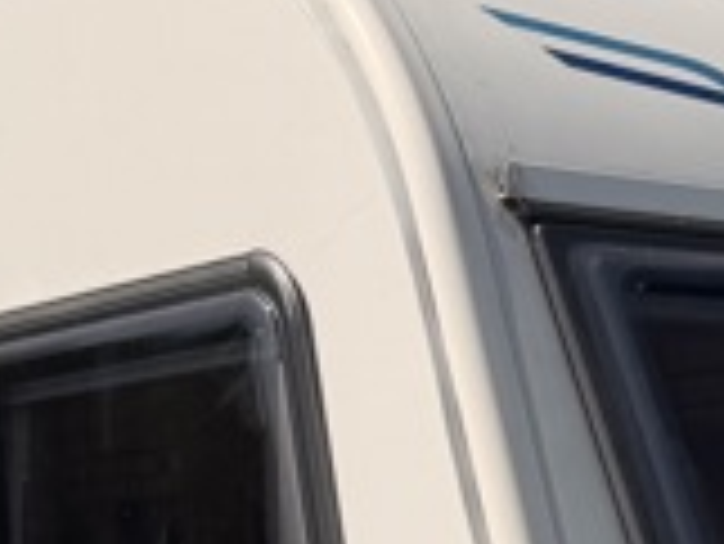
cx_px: 625
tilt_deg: -6.2
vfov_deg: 11.7
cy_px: 895
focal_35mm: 119
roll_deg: -2.3
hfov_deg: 16.4
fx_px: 2491
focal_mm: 6.76
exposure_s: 1/10309
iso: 80
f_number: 1.78
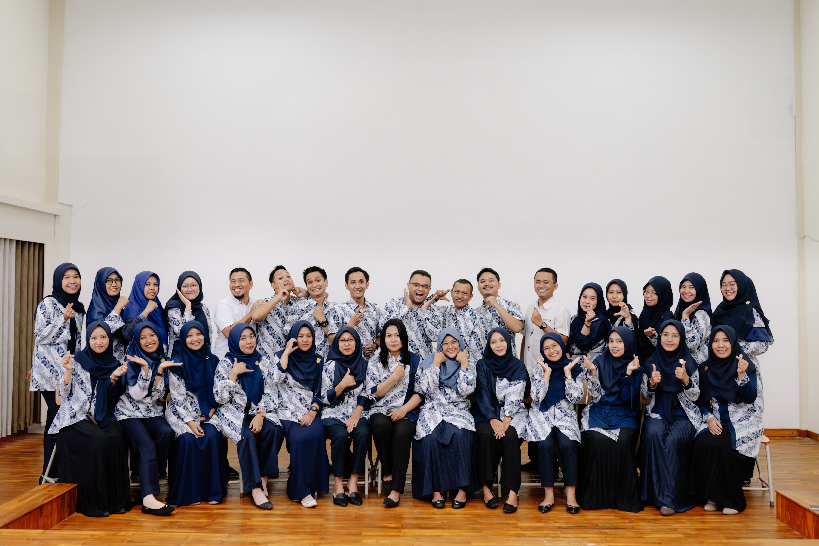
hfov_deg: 54.4
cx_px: 410
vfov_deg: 37.9
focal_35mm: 35
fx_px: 796
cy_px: 273
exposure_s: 1/125
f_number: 3.5
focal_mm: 35
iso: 1600
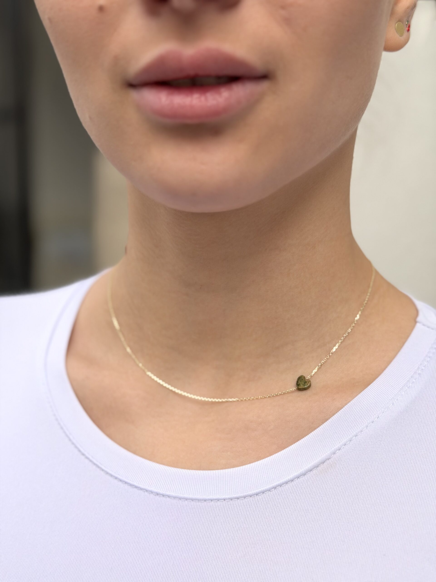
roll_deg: -0.1
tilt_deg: -7.8
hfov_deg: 30.3
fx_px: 806
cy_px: 291
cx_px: 218
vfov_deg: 39.7
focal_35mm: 48
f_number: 1.78
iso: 64
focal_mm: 6.76
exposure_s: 1/2033
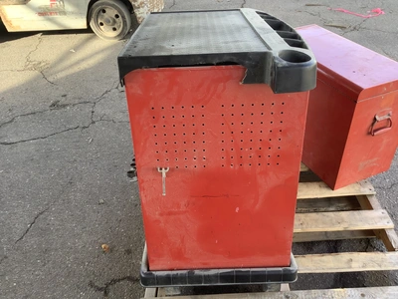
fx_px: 356
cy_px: 150
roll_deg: +0.8
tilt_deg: -37.1
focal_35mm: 31
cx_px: 199
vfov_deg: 45.4
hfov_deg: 58.4
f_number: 2.4
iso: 64
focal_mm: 3.3
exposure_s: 1/120
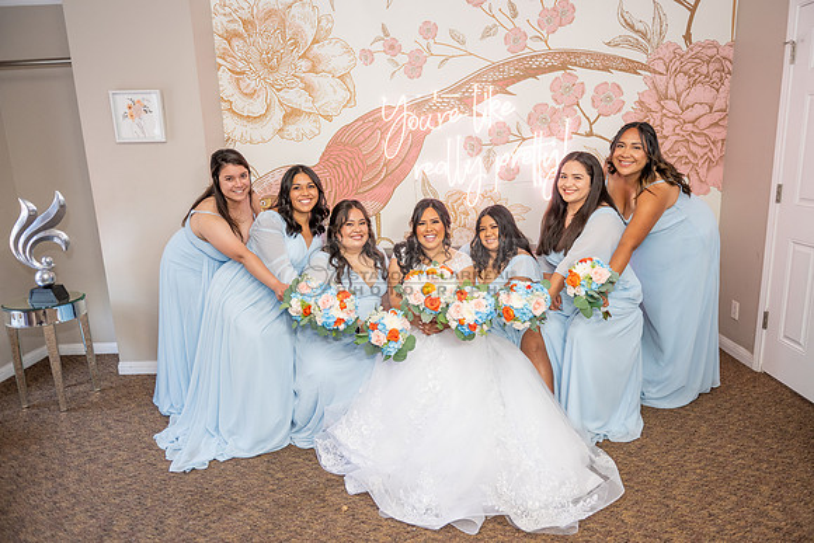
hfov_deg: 73.7
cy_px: 272
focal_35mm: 24
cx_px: 407
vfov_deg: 53.2
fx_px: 543
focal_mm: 24
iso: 800
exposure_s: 1/160
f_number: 3.2
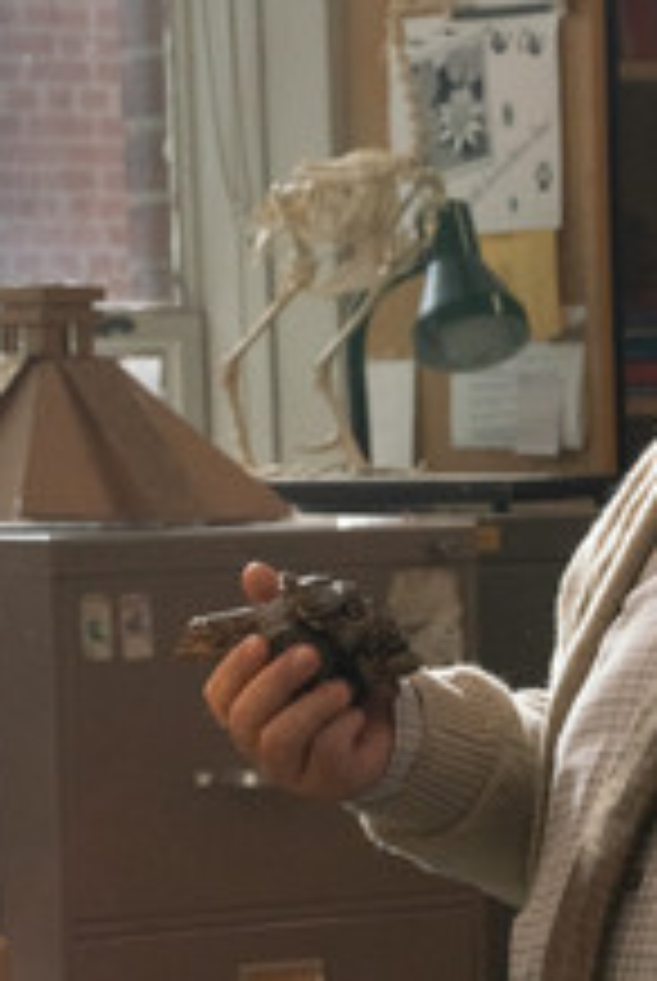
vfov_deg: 7.9
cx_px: 729
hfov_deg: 5.3
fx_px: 7067
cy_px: 855
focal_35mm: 259
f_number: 14
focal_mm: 113
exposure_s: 1/100
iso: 6400
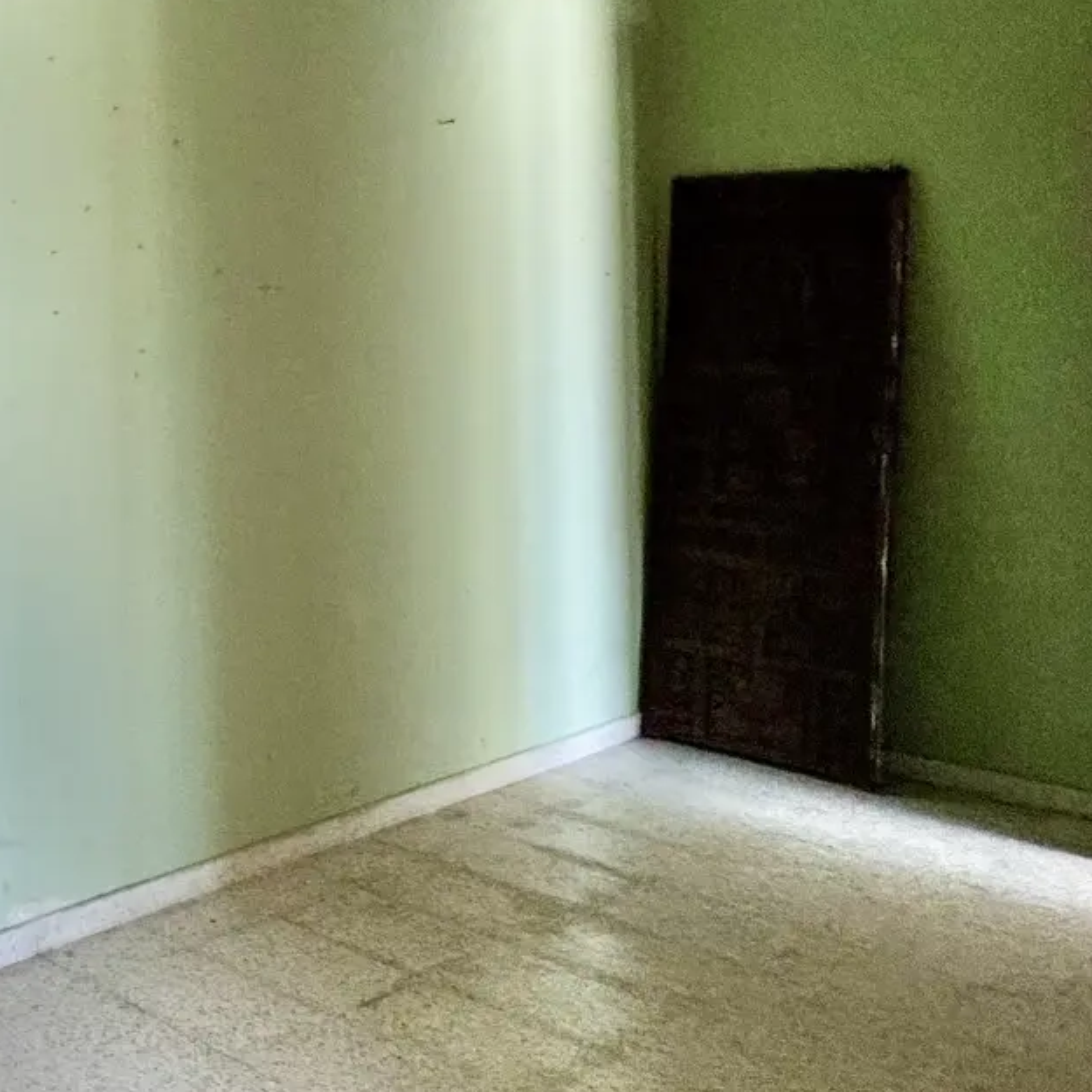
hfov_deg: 28.5
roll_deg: +0.7
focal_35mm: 38
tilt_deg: +0.0
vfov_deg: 42.5
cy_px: 271
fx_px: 1356
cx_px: -542
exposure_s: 1/99
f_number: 2.2
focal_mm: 2.22
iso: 200
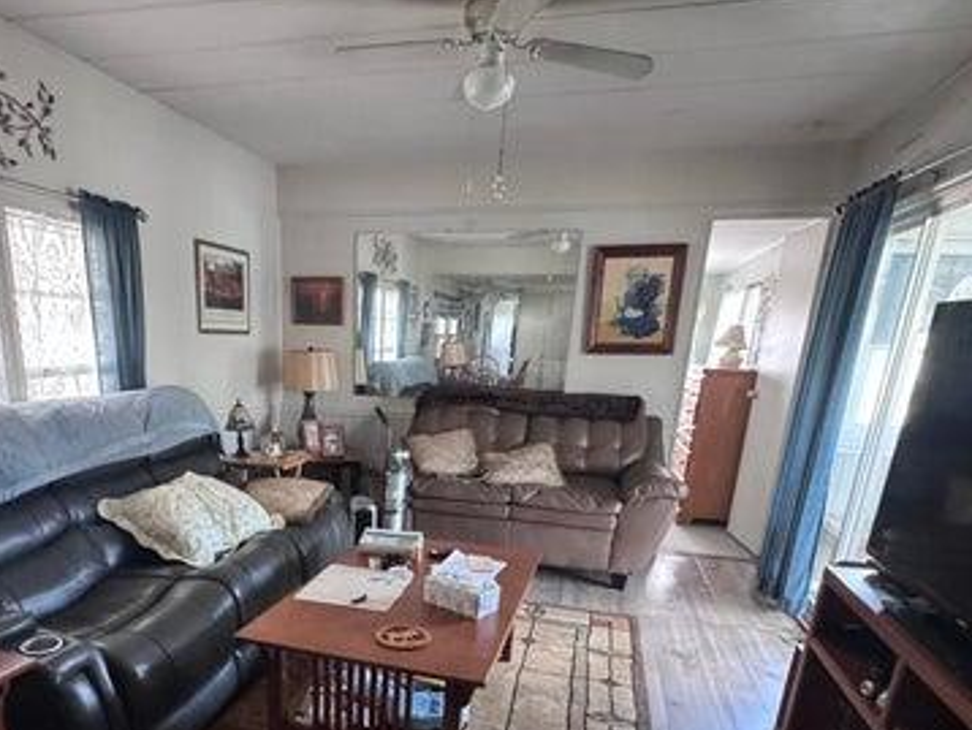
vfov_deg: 51.8
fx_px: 702
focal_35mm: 25
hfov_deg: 68.4
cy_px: 575
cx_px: 369
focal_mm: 2.22
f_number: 2.2
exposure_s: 1/60
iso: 1250
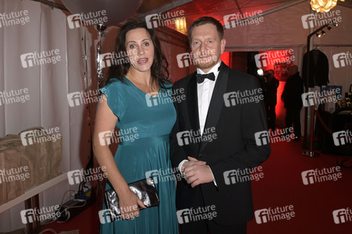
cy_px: 117
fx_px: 234
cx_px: 176
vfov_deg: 53.1
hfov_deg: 73.8
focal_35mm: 24
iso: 800
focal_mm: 24
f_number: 5.6
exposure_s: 1/100
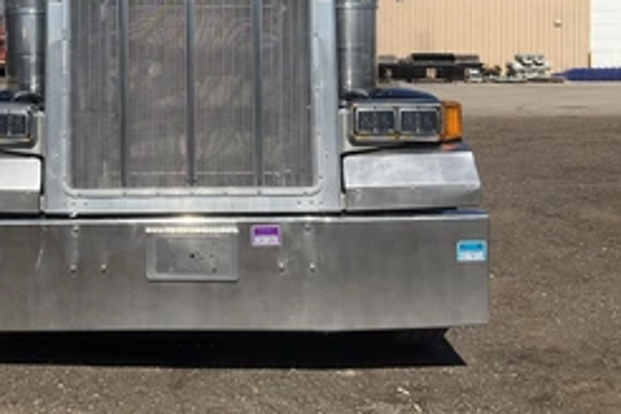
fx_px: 845
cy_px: 63
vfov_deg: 26.8
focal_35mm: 49
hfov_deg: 39.6
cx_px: 179
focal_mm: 3
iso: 25
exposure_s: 1/2801
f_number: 1.8
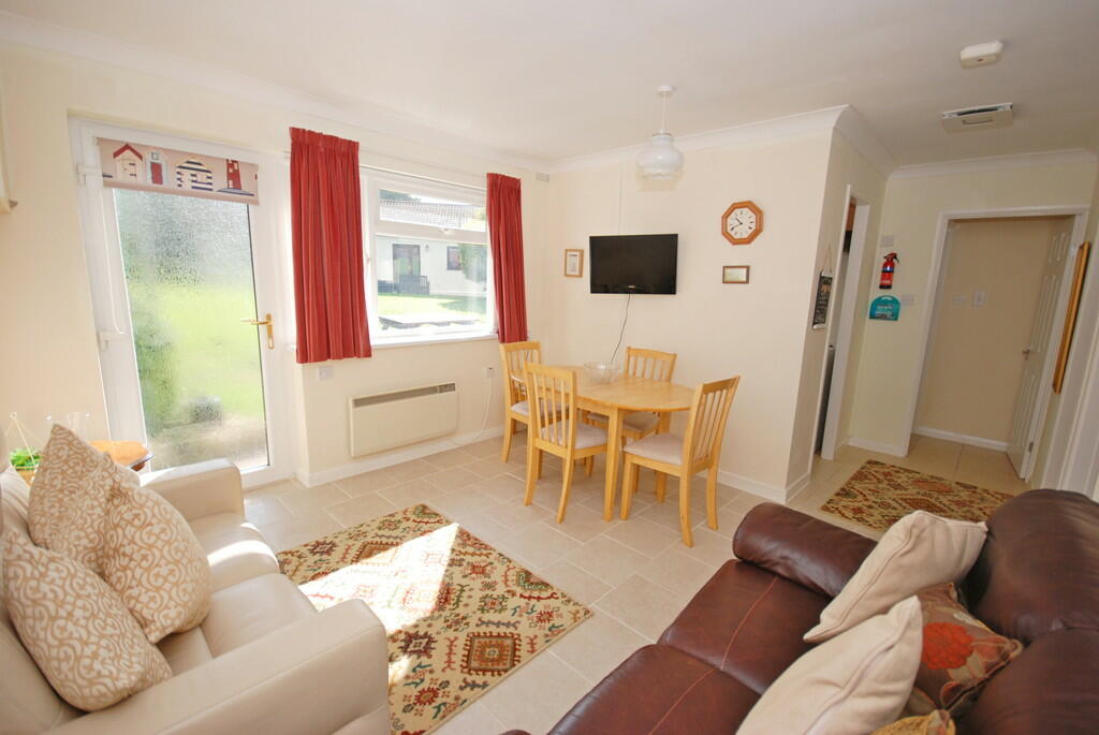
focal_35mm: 15
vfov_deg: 77.5
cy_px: 368
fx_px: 458
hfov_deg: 100.3
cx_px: 550
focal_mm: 10
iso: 160
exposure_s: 1/200
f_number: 4
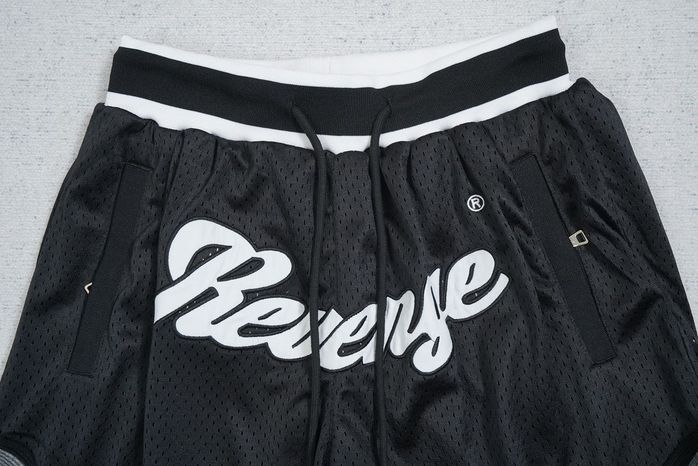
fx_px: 679
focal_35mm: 35
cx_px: 349
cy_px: 233
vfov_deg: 37.9
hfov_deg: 54.4
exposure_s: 1/100
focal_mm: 35
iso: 1600
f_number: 10
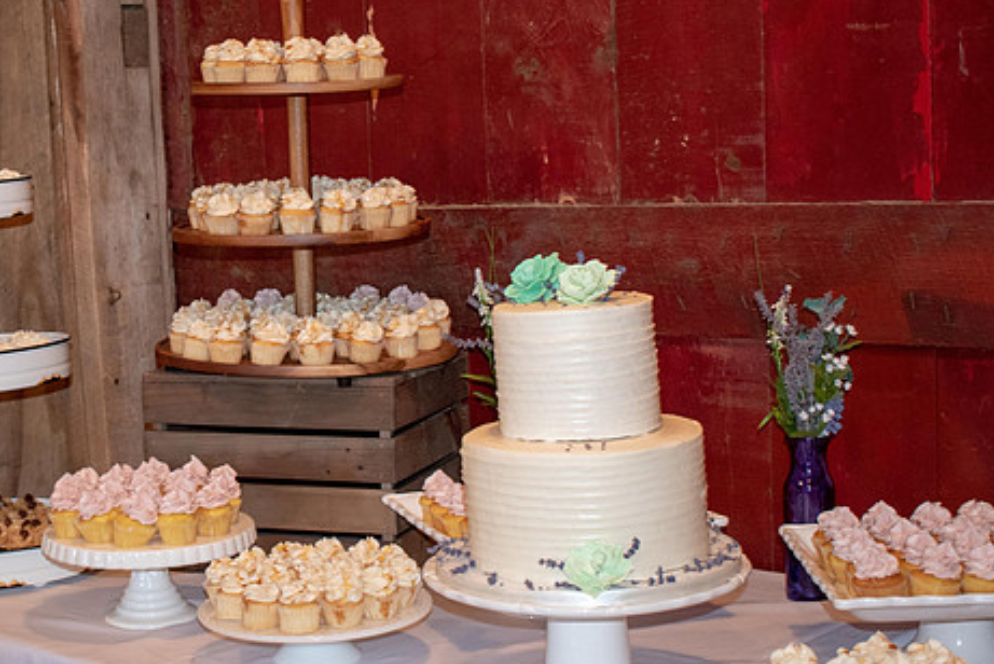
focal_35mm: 67
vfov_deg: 20.3
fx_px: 1851
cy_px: 307
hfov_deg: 29.9
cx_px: 335
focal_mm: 32
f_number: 4.5
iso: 1600
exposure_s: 1/60
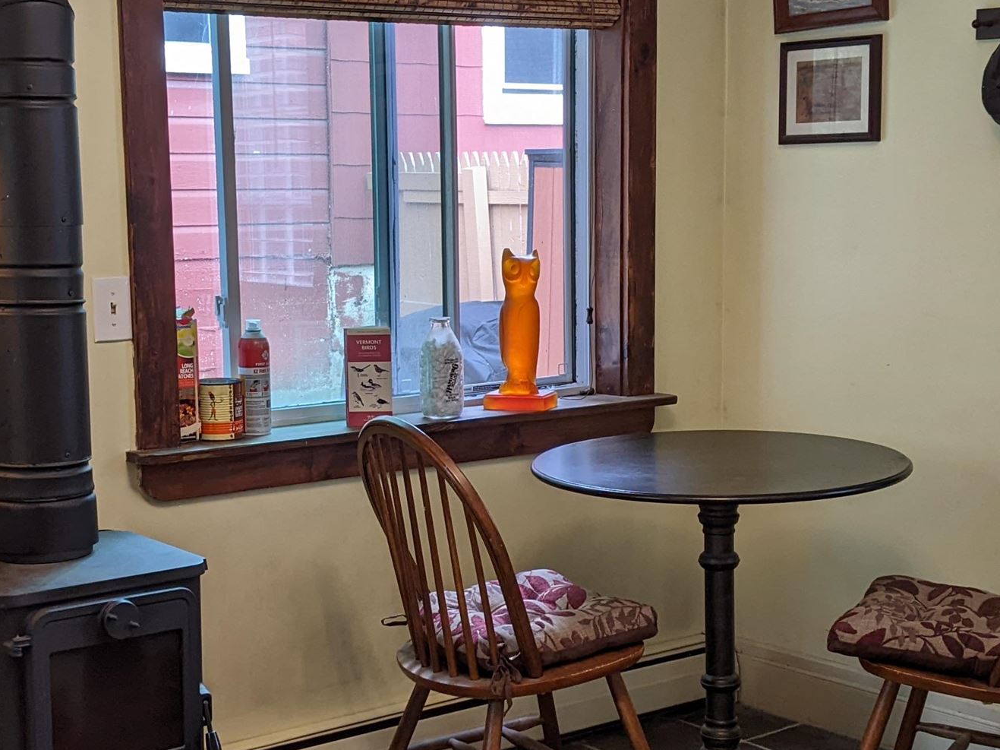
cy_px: 448
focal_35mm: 63
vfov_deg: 23.2
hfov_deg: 30.7
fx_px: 1819
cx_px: 472
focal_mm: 4.44
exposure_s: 1/59.9
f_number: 1.8
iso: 54
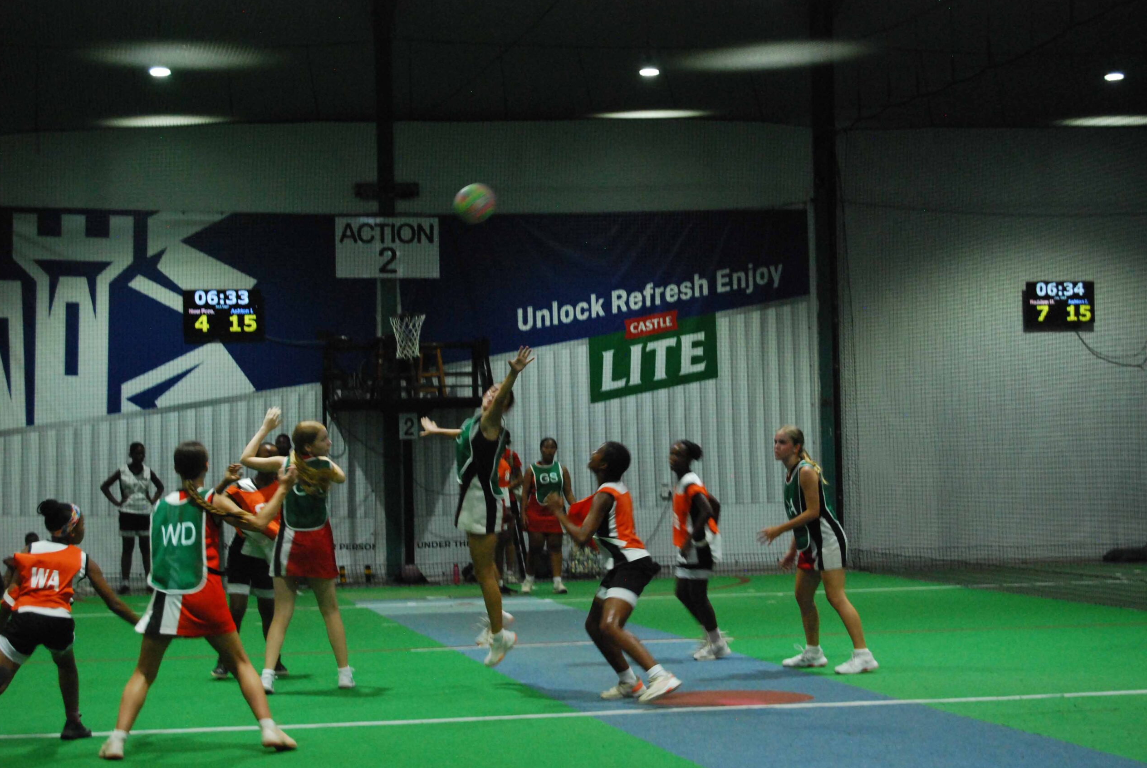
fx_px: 2520
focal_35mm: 79
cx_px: 569
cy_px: 384
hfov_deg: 25.6
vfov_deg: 17.3
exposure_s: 1/60
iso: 1600
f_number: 5.6
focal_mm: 52
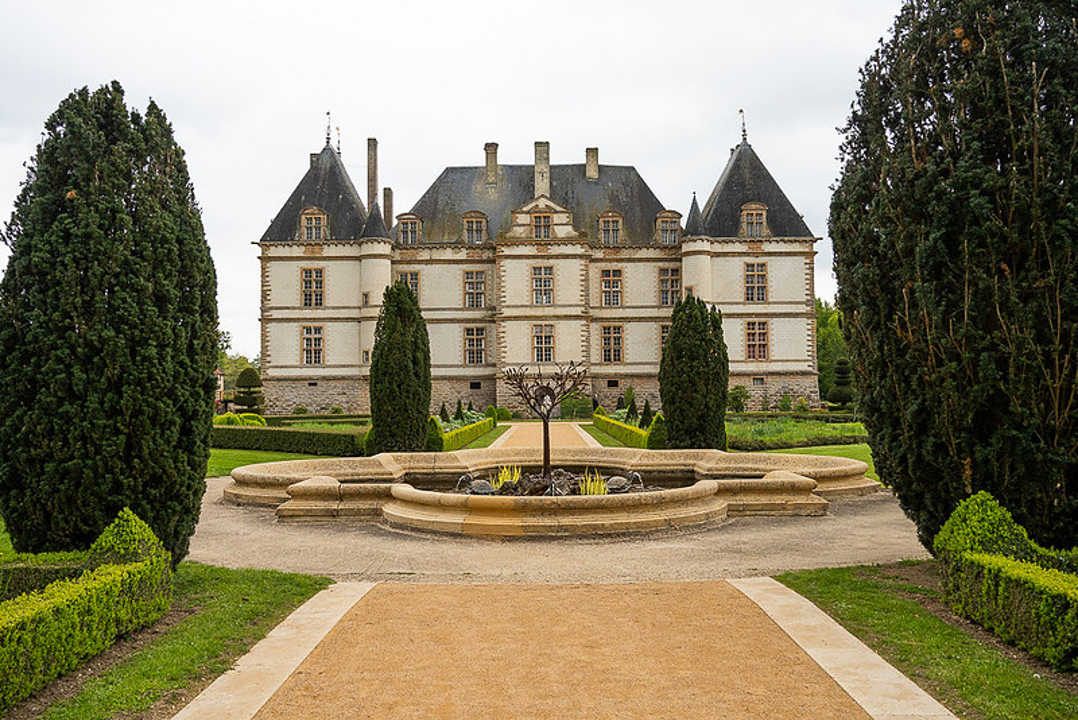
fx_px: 929
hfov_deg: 60.3
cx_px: 539
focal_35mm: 31
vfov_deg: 42.4
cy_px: 360
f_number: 8
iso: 800
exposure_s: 1/800
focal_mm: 31
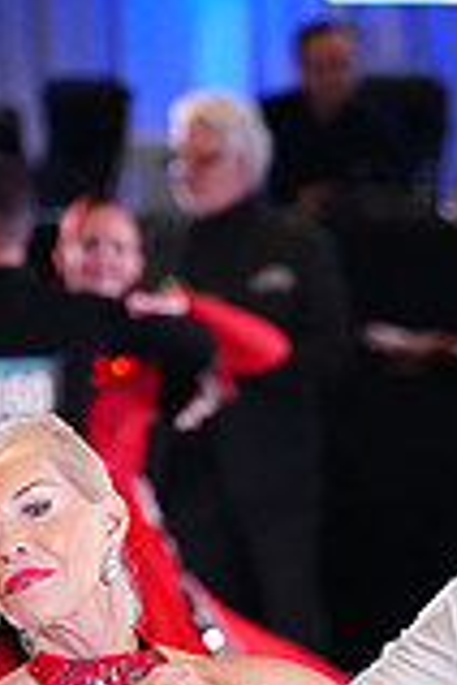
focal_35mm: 408
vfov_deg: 5.0
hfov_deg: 3.4
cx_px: 308
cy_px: 896
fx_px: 7768
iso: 2500
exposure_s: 1/500
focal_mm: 112
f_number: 2.8
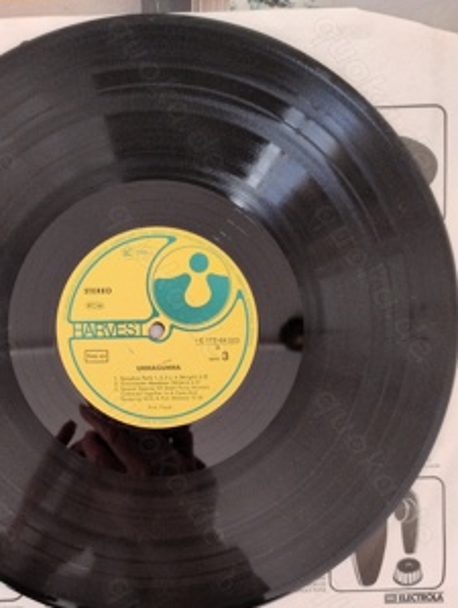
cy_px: 378
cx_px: 155
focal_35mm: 32
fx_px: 563
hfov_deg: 43.7
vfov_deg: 56.1
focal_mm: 5.56
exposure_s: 1/50
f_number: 1.8
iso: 706
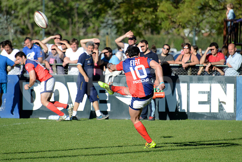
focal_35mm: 300
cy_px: 81
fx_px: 2017
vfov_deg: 4.6
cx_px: 121
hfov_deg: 6.9
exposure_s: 1/800
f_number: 5.6
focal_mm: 300
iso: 320
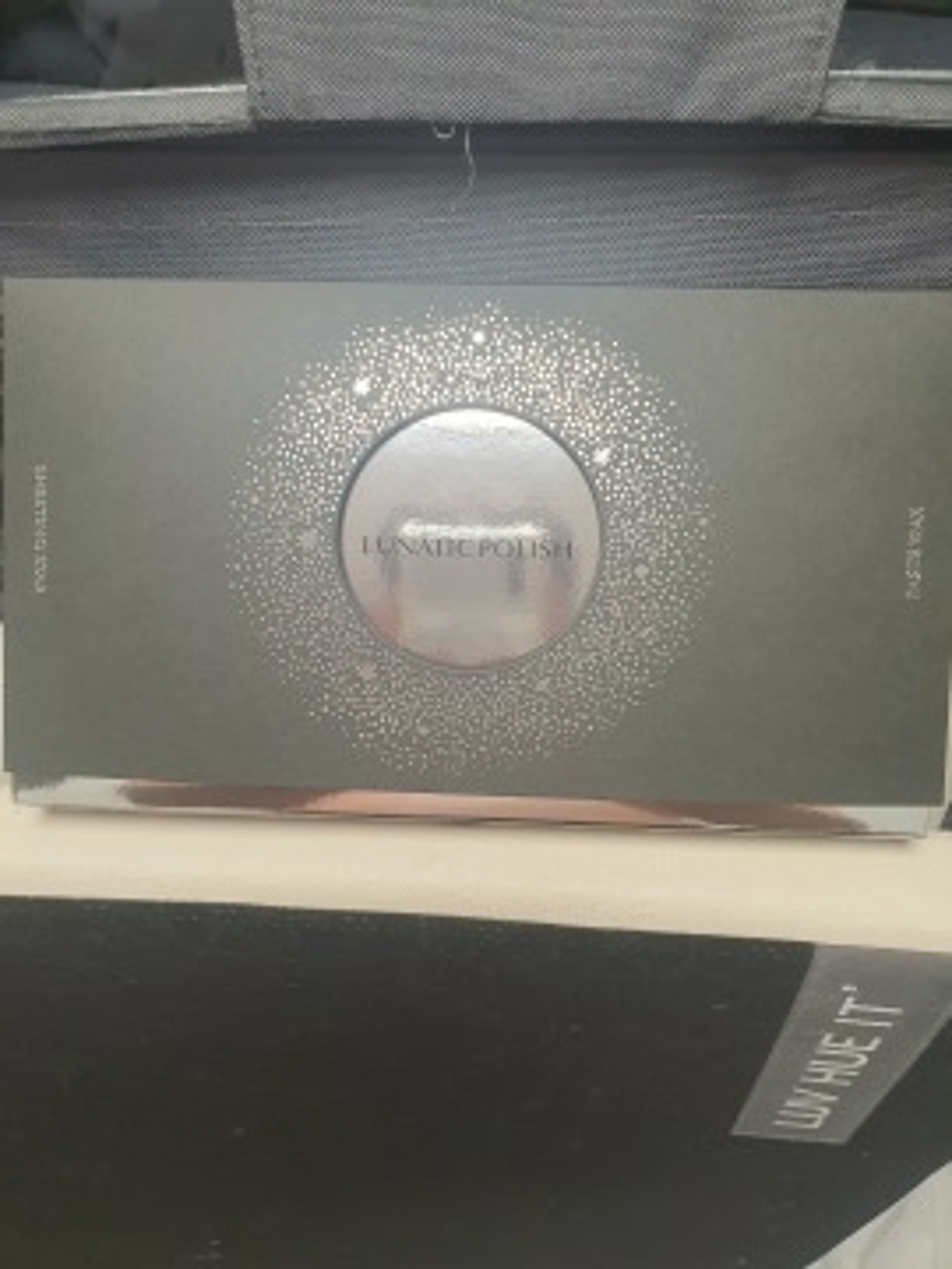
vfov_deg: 67.3
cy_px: 634
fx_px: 953
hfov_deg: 53.1
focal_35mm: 26
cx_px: 476
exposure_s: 1/120
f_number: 2.4
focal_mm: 4.3
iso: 320
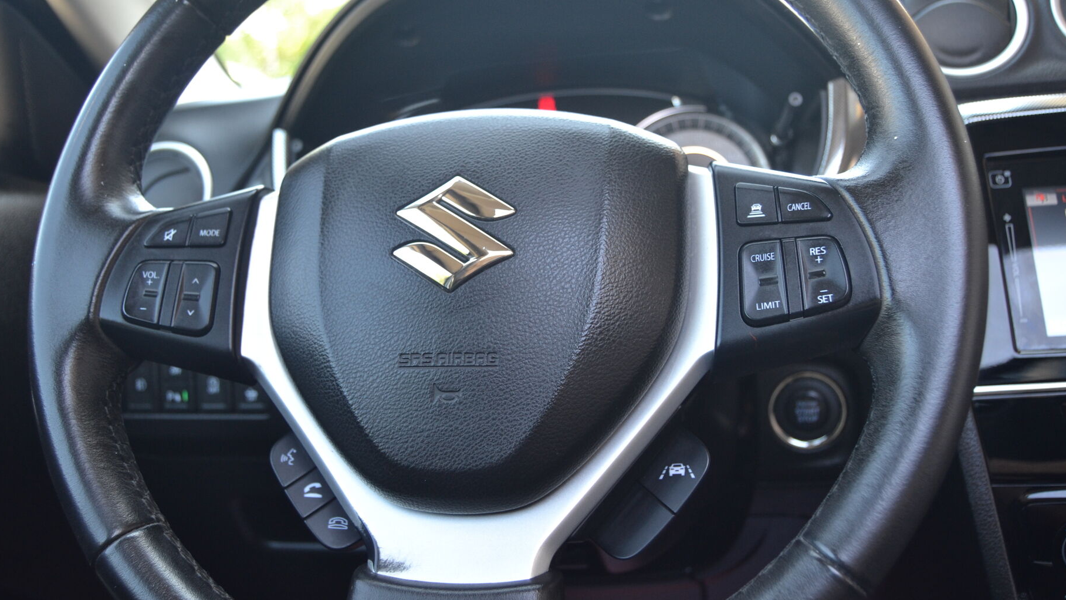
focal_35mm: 32
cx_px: 520
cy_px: 272
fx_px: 892
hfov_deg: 61.7
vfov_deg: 37.1
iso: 400
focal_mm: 19
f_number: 4
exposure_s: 1/80
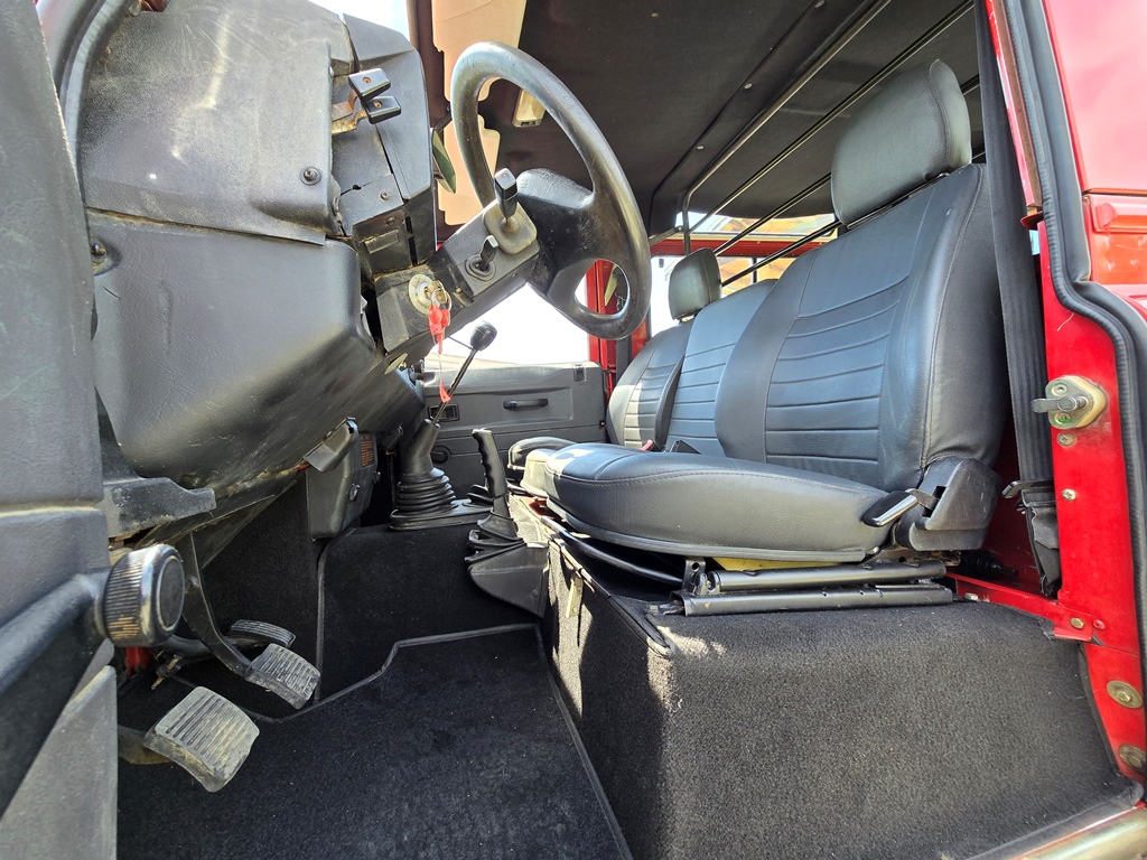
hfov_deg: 106.2
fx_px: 431
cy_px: 430
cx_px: 574
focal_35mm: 13
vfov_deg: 89.9
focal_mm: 2.2
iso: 64
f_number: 2.2
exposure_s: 1/120
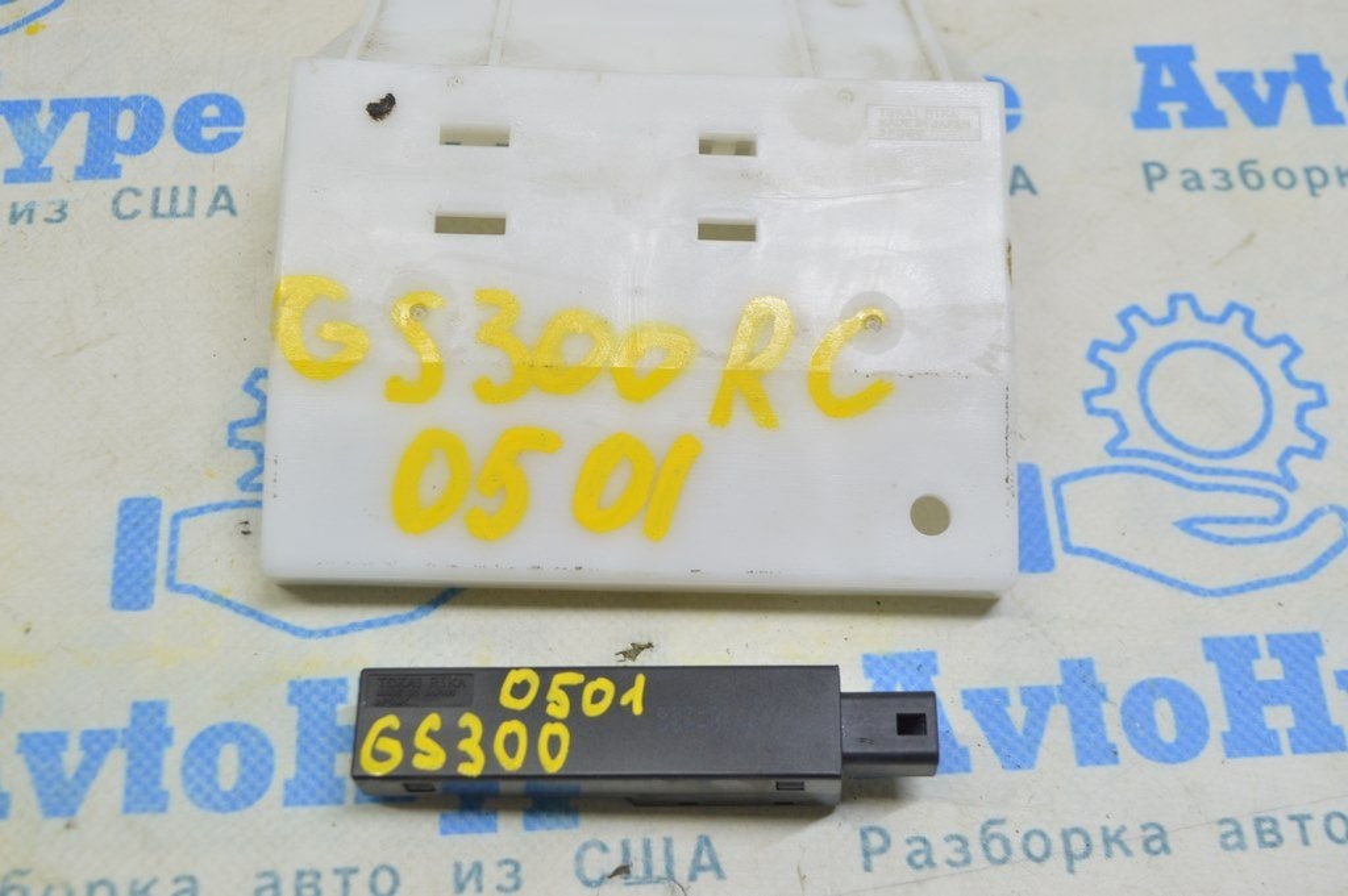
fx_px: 1684
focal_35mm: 45
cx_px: 674
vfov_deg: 29.8
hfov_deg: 43.6
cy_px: 448
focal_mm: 30
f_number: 5.6
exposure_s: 1/25
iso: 400
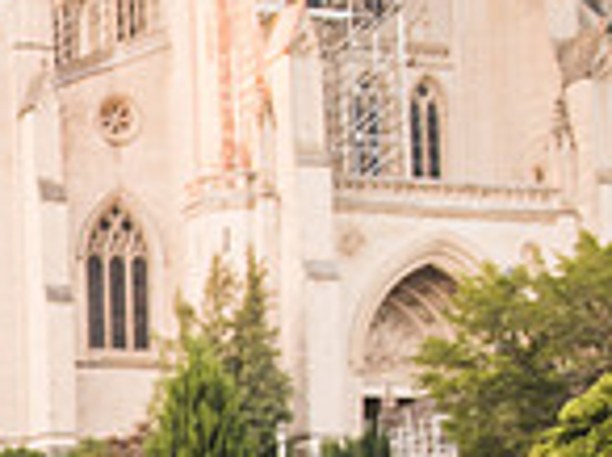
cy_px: 587
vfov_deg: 13.4
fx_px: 1871
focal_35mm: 106
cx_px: -429
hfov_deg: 16.2
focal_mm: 24
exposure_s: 1/160
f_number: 2.8
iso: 400
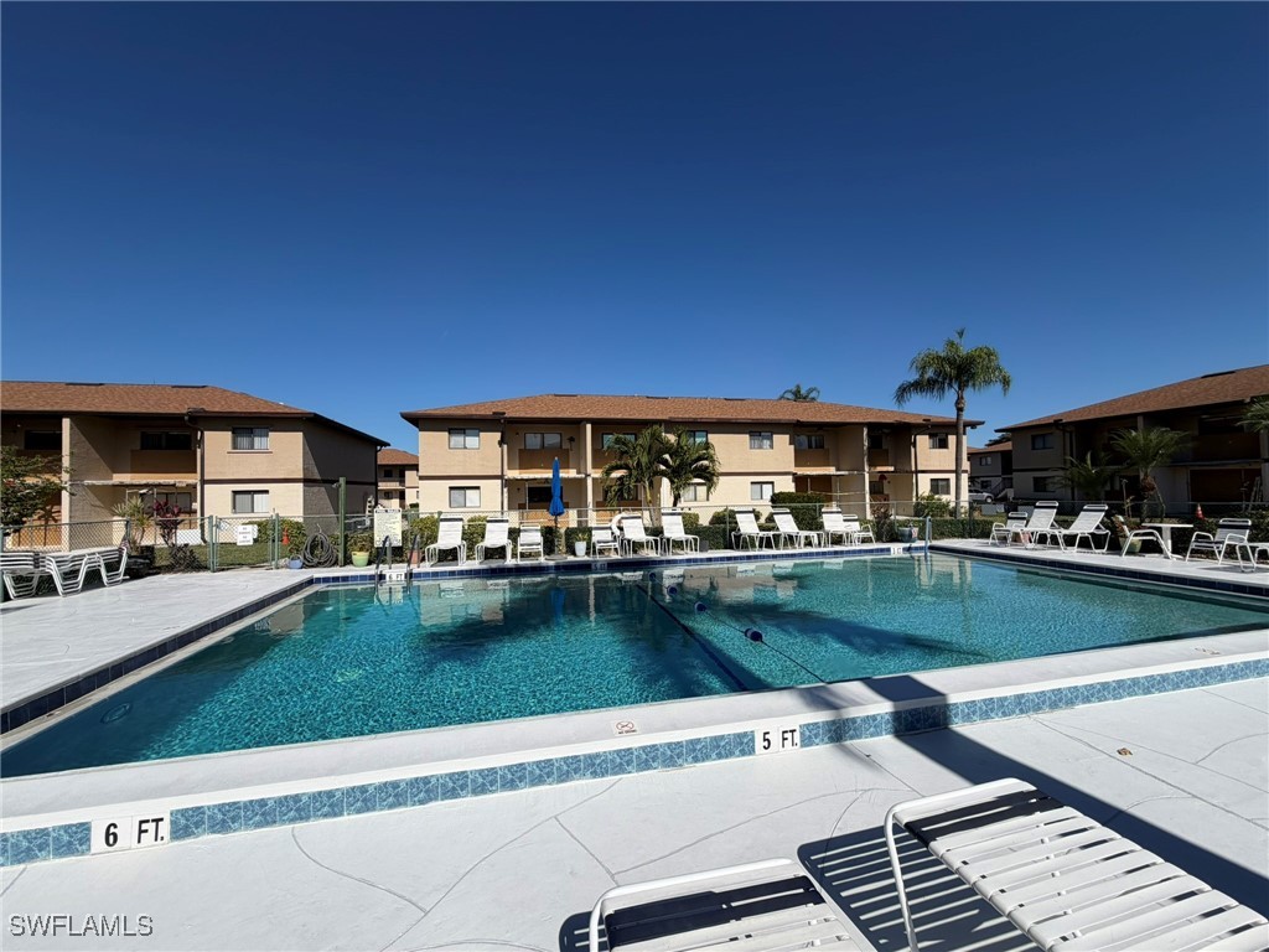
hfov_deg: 102.1
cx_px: 634
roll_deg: +1.2
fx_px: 513
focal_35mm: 14
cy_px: 476
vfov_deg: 85.7
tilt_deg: +2.0
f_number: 2.2
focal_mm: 2.22
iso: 20
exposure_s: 1/1795
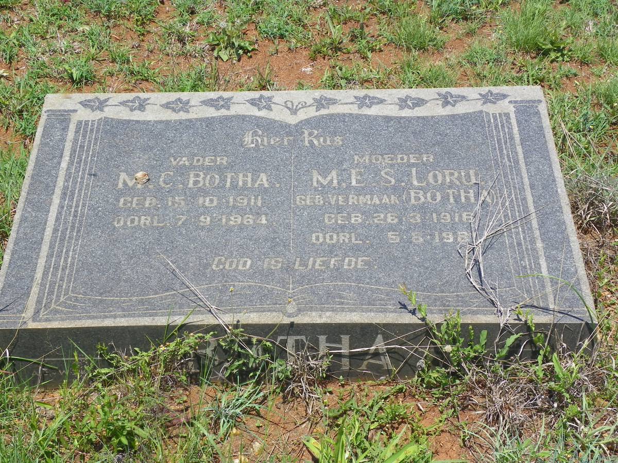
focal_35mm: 64
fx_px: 1143
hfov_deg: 30.3
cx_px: 309
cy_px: 232
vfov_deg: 22.9
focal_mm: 11.4
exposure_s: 1/200
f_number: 5
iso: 64
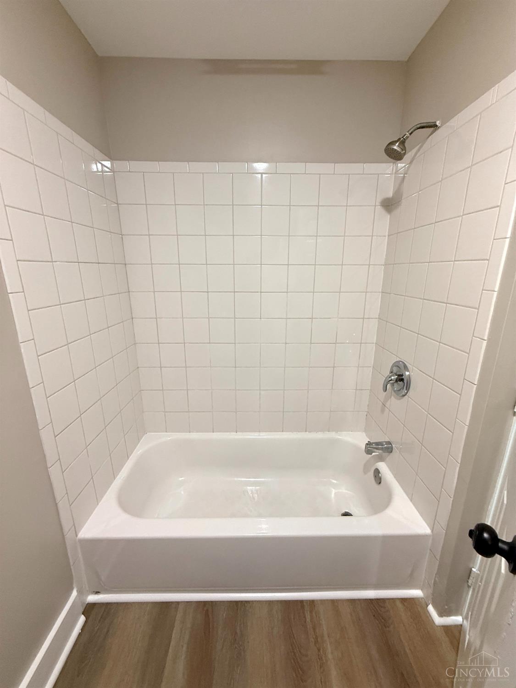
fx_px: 278
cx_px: 258
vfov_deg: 102.1
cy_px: 344
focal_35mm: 14
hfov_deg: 85.7
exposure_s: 1/60
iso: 250
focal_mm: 2.22
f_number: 2.2
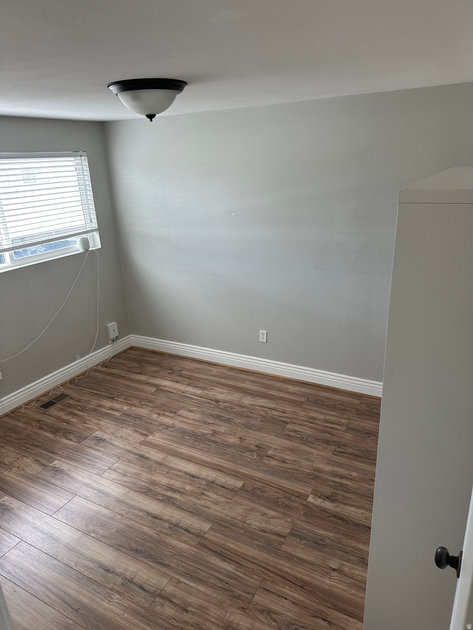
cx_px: 236
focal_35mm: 24
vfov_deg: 71.6
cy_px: 315
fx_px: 437
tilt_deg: -18.2
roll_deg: +2.2
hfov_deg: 56.8
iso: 100
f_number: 1.78
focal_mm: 6.86
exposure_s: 1/121
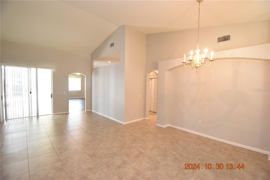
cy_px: 90
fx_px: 112
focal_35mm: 15
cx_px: 135
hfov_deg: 100.4
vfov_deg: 77.3
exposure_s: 1/60
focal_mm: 10
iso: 1400
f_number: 3.5
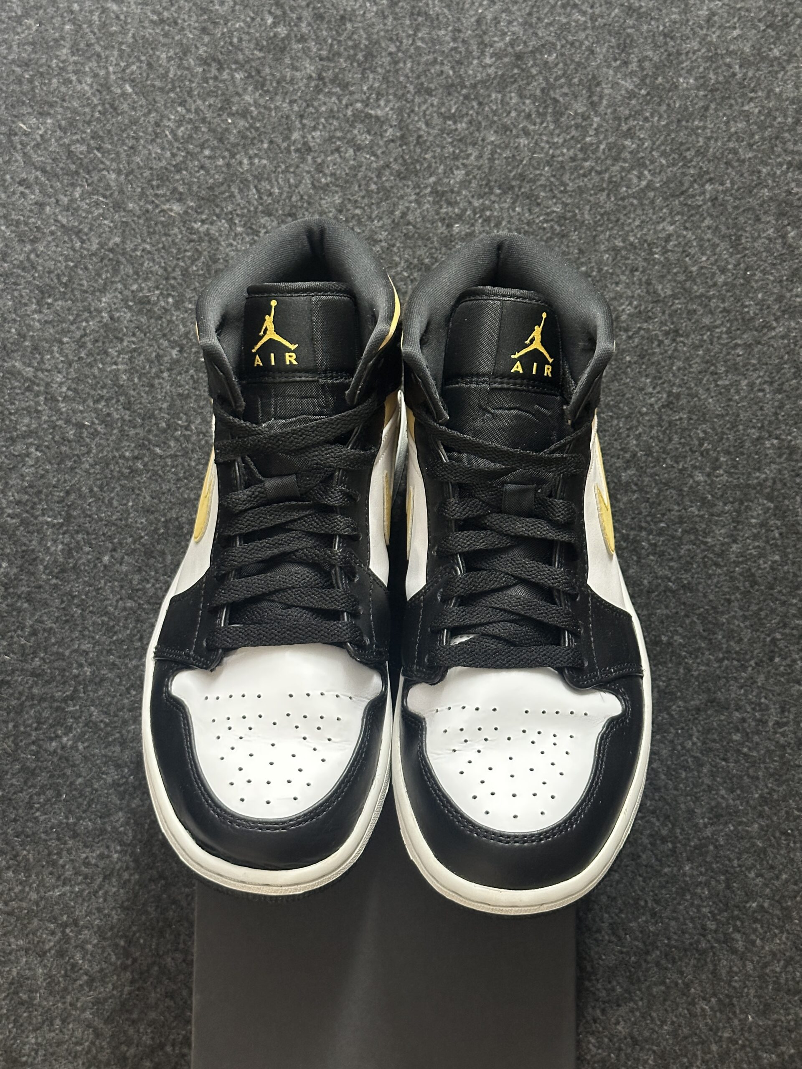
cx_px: 401
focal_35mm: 48
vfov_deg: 39.7
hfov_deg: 30.3
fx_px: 1483
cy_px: 534
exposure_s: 1/34
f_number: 1.78
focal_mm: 6.86
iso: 500
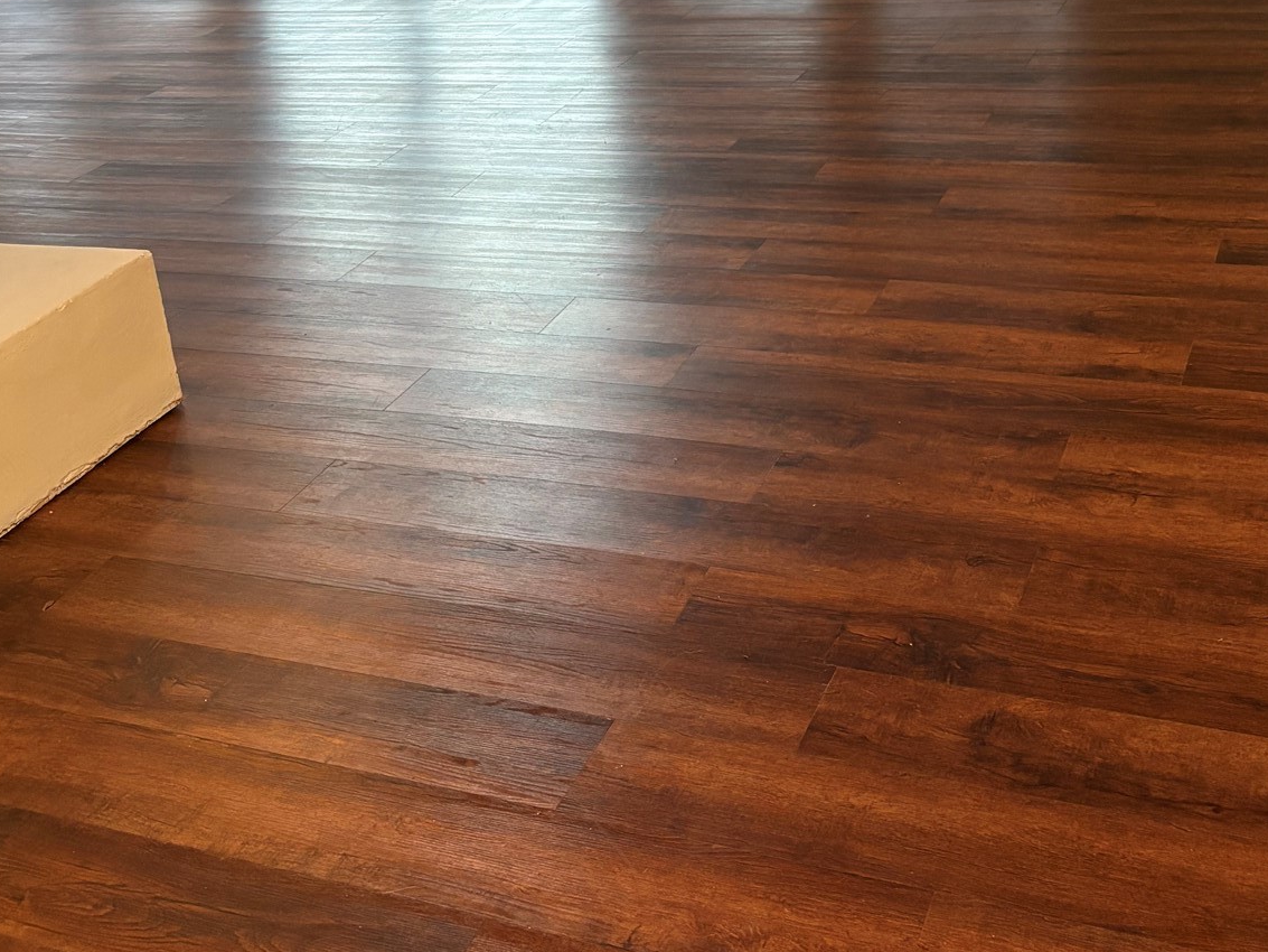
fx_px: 1722
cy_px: 128
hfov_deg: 40.4
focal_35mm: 47
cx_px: 619
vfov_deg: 29.8
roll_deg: +7.8
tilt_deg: -14.9
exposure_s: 1/60
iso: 250
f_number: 1.6
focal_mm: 5.96
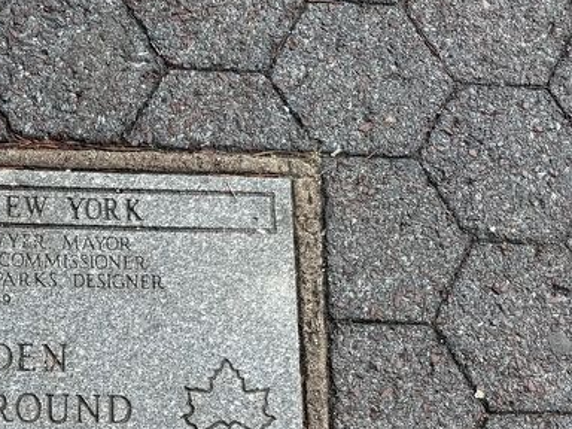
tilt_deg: -80.4
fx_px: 826
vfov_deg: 27.4
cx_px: 25
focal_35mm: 50
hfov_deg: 35.2
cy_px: 430
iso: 80
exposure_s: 1/535
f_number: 1.78
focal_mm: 6.76
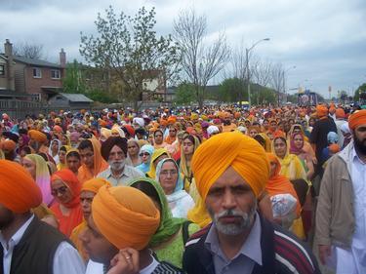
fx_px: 391
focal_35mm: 37
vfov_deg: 38.6
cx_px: 183
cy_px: 137
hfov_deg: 50.2
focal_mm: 7.8
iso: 64
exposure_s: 1/250
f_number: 2.8
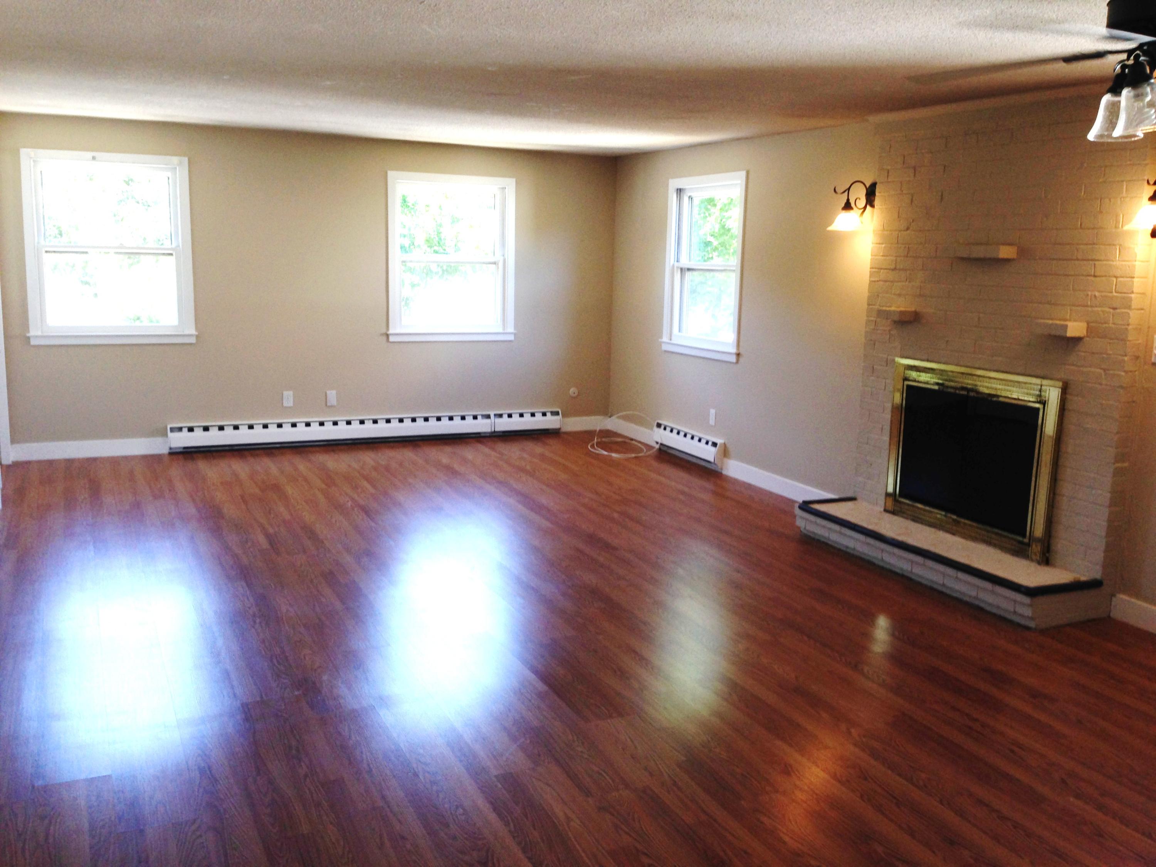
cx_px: 578
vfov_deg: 42.9
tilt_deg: -8.5
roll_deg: -0.3
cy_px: 434
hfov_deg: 55.4
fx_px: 1102
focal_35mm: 33
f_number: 2.4
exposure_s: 1/46
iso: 50
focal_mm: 4.12
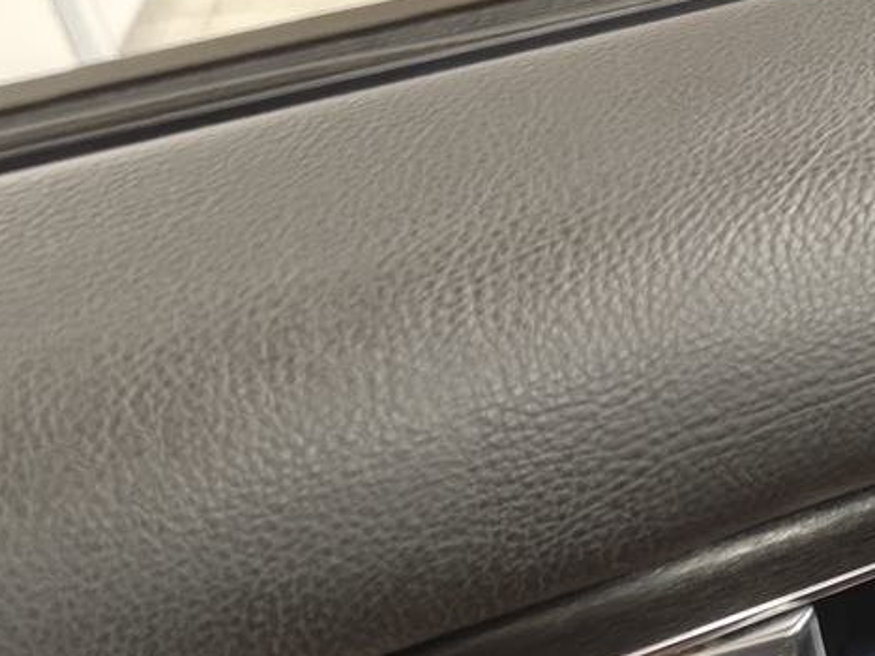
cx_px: 1160
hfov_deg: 23.1
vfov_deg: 19.8
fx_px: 1870
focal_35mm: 74
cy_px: 478
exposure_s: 1/22
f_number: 1.8
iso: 200
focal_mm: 5.59
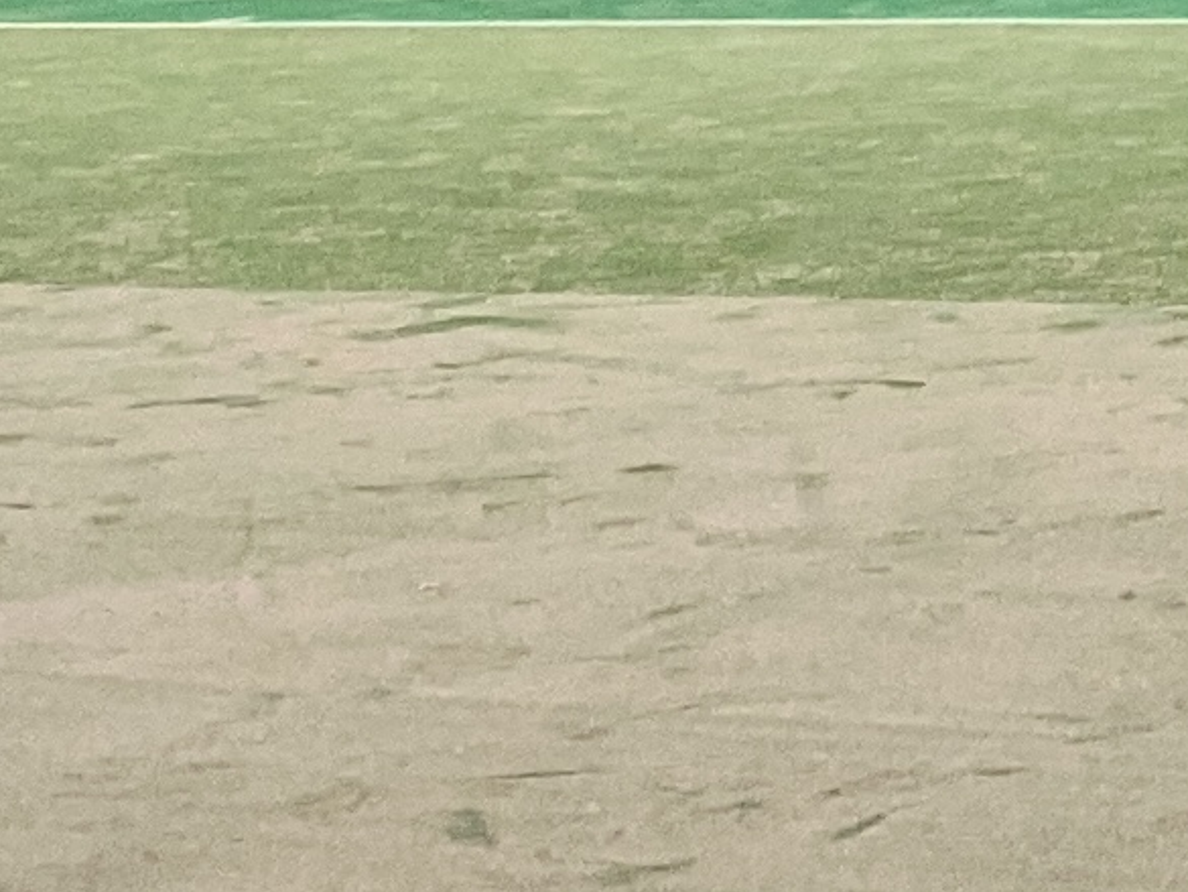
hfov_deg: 10.6
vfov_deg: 8.2
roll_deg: +3.3
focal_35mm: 173
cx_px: 2291
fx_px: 5938
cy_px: -778
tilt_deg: +4.2
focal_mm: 3.3
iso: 25
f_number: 2.4
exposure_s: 1/1181
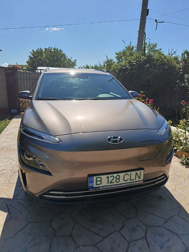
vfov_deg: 73.9
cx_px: 94
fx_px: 167
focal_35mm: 23
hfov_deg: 58.9
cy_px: 126
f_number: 1.5
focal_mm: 6.75
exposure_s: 1/1604
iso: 80
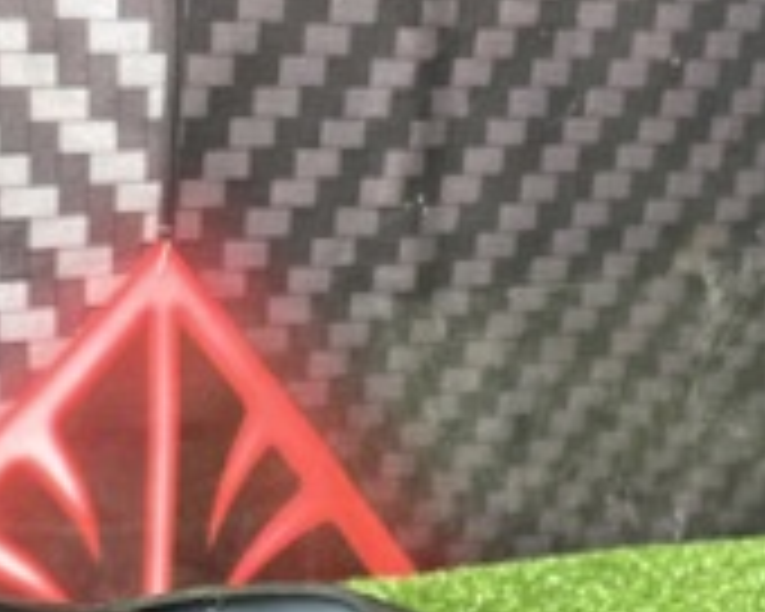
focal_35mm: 92
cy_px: 947
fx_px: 2083
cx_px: 342
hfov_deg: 20.8
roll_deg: -4.4
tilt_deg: -29.4
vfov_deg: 15.3
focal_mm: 5.1
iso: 64
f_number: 1.6
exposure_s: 1/121
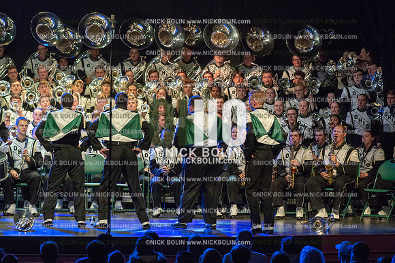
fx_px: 2029
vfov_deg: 7.4
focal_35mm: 185
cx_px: 198
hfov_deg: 11.1
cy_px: 132
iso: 8000
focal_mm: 185
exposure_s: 1/400
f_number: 5.6
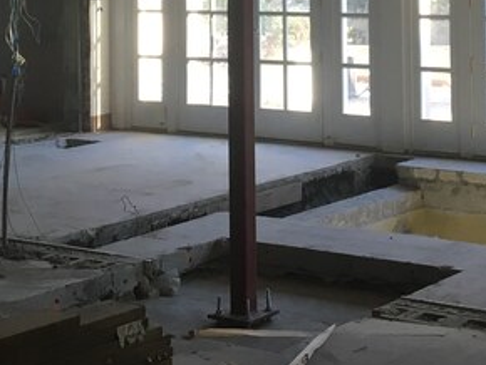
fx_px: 1349
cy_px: -94
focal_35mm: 96
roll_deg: +1.3
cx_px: 307
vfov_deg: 14.8
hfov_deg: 20.4
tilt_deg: +1.6
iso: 32
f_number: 2.2
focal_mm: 4.15
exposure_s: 1/30
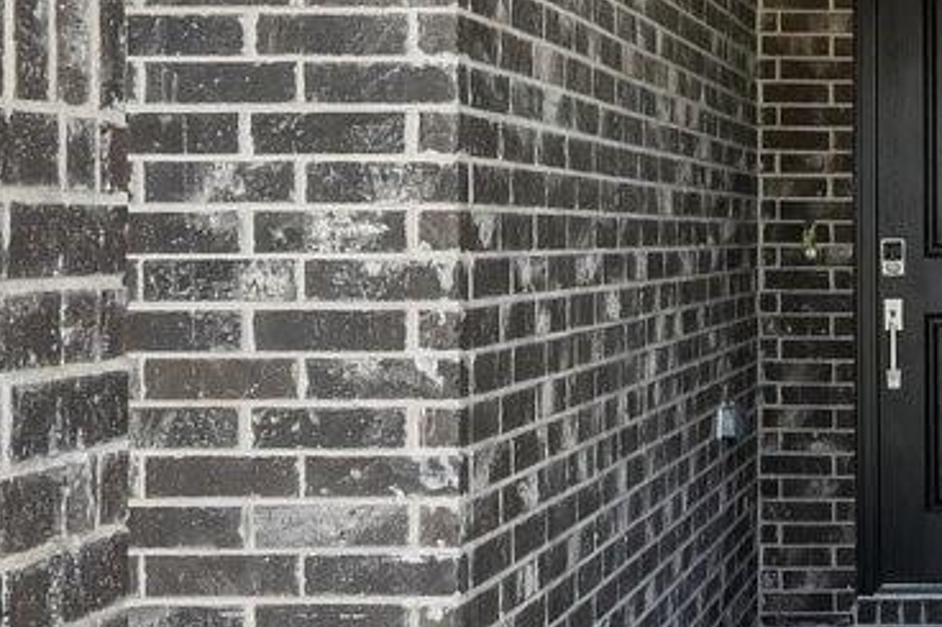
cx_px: 1021
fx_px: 2040
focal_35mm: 78
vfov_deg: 17.5
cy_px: 247
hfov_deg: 24.4
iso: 250
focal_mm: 14
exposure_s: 1/100
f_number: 9
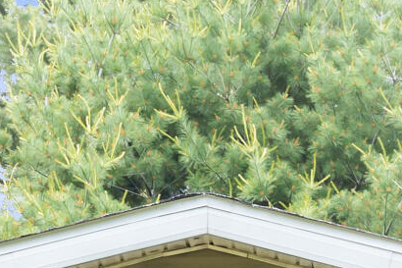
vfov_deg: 4.4
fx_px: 3414
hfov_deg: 6.7
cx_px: 297
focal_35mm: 306
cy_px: 680
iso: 320
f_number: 8
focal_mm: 41.8
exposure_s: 1/50
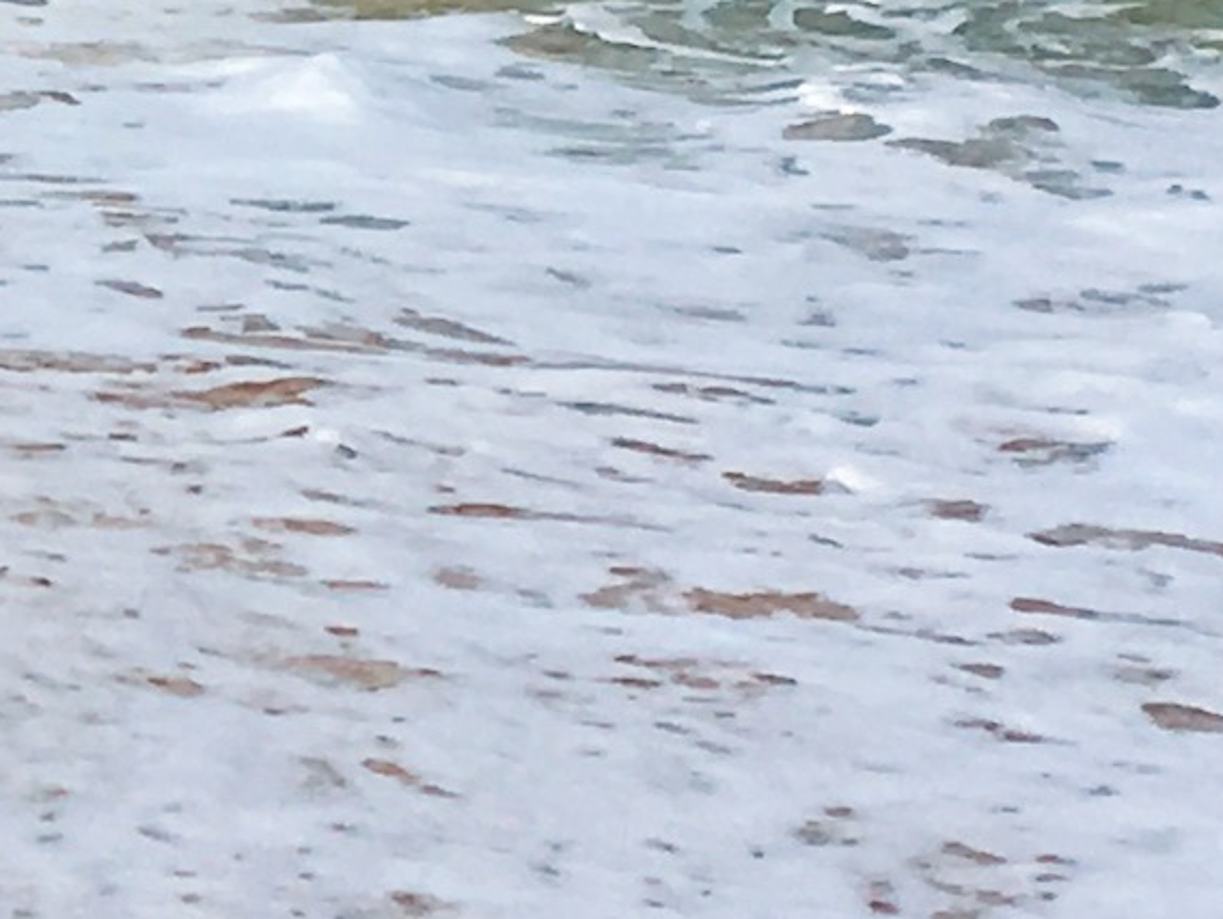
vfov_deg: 7.2
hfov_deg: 9.2
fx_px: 7283
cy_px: 452
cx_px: -821
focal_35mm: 206
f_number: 2.2
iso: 25
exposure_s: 1/2200
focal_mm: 4.15
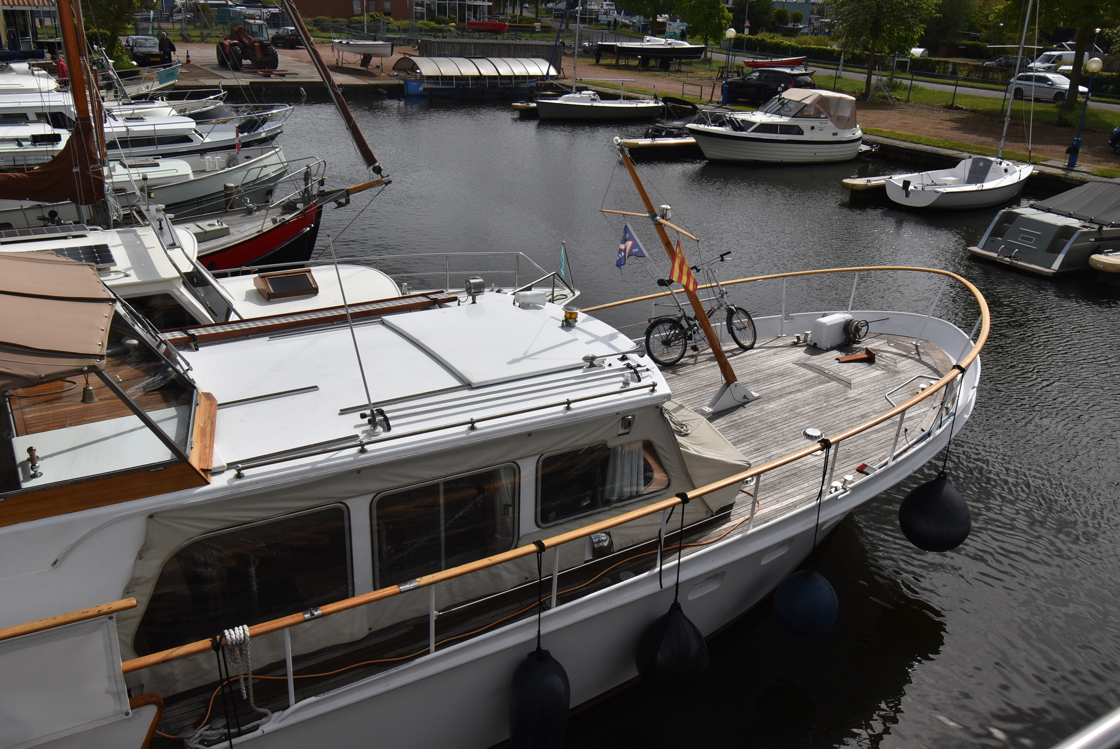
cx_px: 560
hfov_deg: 61.9
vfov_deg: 43.7
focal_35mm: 30
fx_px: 934
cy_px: 374
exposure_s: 1/500
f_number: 13
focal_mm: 20
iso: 200
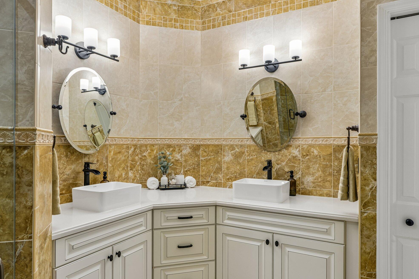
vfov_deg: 53.1
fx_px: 279
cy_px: 145
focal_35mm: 24
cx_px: 201
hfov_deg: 73.7
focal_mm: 23
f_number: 9
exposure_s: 1/6
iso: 200
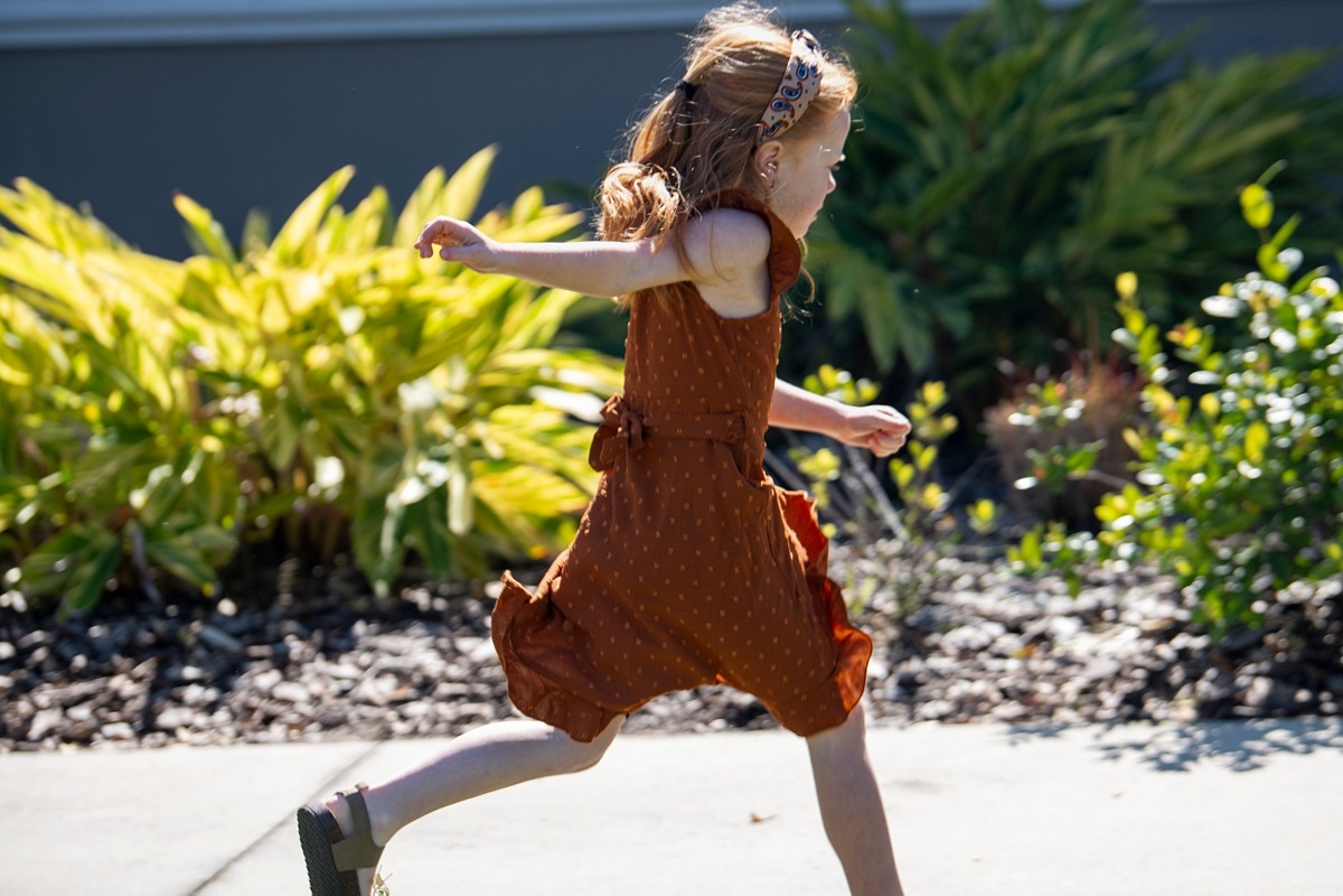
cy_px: 448
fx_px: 4103
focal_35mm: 110
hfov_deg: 18.6
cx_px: 672
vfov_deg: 12.5
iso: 100
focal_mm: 110
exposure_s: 1/500
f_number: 4
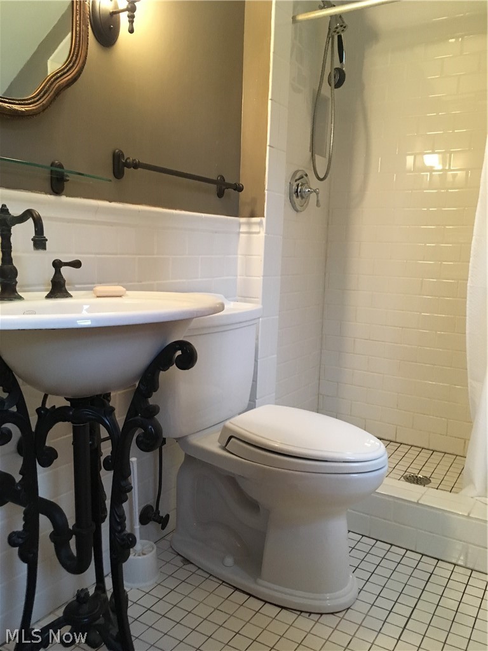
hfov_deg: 48.2
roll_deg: -2.0
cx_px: 244
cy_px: 326
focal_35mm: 29
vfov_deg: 61.7
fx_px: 545
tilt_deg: -8.6
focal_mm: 4.15
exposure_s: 1/30
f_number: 2.2
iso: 200
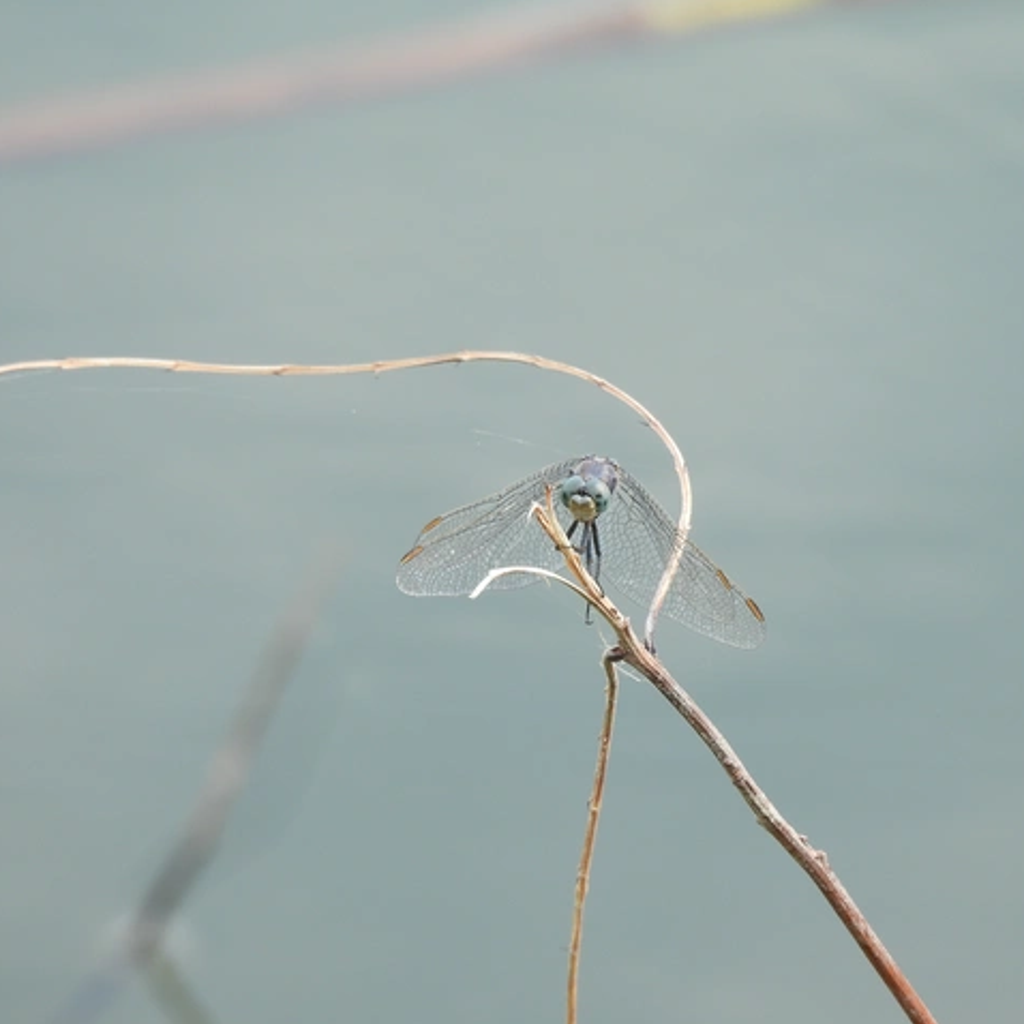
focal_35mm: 770
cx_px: 559
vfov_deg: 2.3
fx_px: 25770
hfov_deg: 2.3
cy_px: 512
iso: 100
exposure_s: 1/160
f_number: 5.6
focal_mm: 116
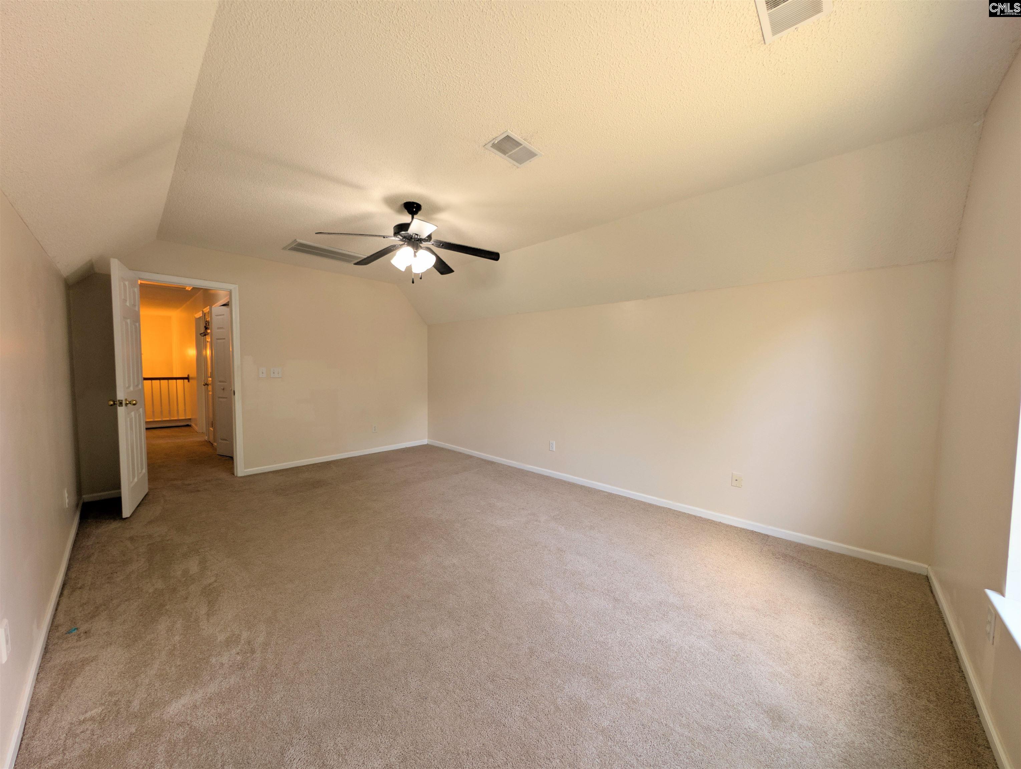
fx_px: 354
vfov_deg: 94.6
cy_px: 384
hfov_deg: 110.5
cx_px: 510
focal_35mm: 12
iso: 56
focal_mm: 2.23
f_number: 1.95
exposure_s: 1/40
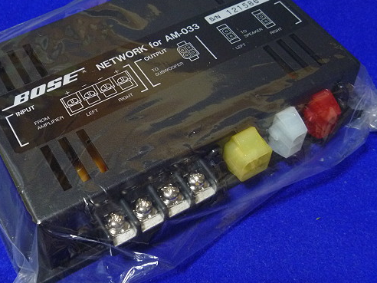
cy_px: 118
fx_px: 545
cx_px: 154
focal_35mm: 50
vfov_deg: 29.1
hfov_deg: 38.1
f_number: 3.6
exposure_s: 1/4
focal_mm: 7.2
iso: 400
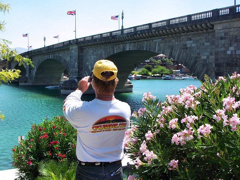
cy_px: 90
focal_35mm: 39
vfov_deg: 36.8
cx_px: 120
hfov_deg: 47.9
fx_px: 270
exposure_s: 1/500
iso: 64
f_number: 3.9
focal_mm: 6.4
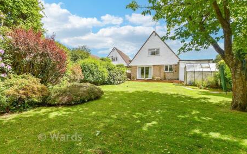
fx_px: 108
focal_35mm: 16
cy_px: 78
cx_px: 122
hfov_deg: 97.8
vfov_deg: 71.2
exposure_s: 1/200
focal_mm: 10
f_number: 8
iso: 160
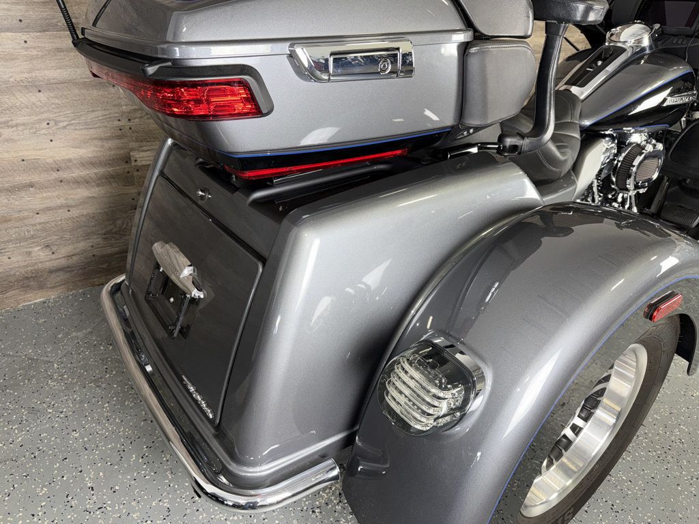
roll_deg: -2.2
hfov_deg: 71.6
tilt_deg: -28.0
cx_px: 350
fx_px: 485
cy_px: 262
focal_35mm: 24
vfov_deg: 56.8
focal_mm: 6.76
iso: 64
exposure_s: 1/18
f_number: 1.78
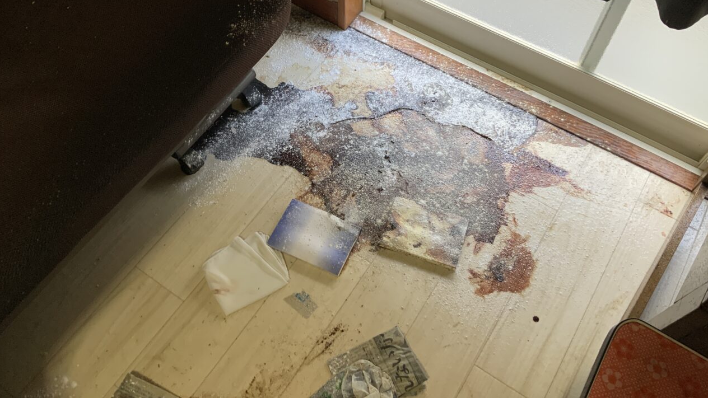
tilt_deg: -58.7
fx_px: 601
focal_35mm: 32
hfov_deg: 61.0
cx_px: 353
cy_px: 157
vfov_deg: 36.5
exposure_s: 1/50
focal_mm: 3
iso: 50
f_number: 1.8
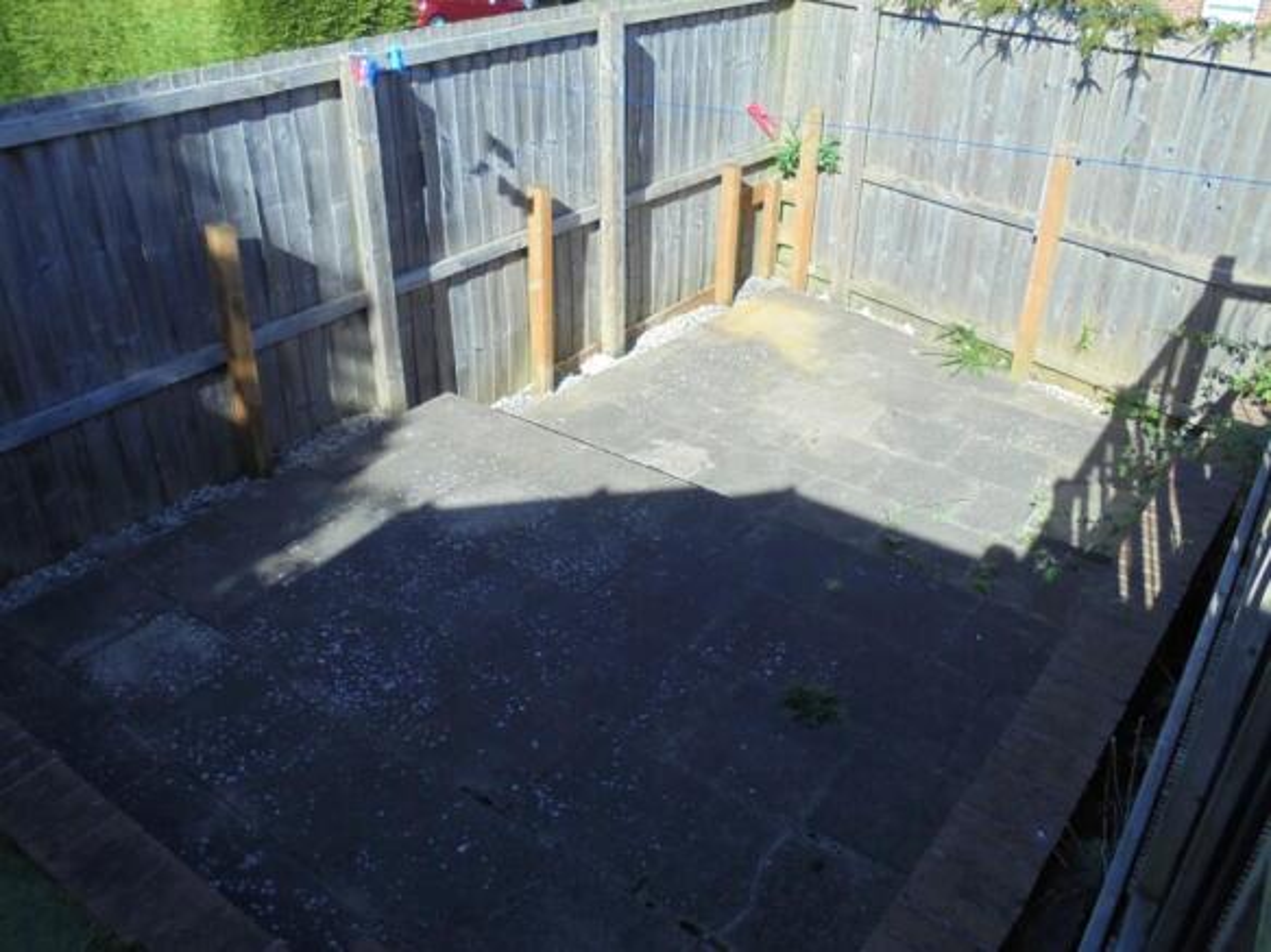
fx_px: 1065
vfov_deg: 48.2
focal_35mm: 29
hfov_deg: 61.7
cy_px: 476
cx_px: 636
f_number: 3.7
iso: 100
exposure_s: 1/400
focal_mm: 5.3
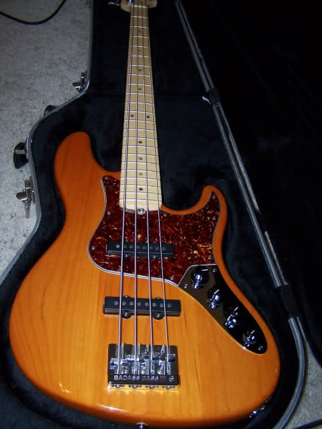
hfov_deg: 37.7
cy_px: 214
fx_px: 471
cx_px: 161
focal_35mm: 38
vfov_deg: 49.0
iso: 140
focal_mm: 6.3
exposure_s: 1/60
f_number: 2.8
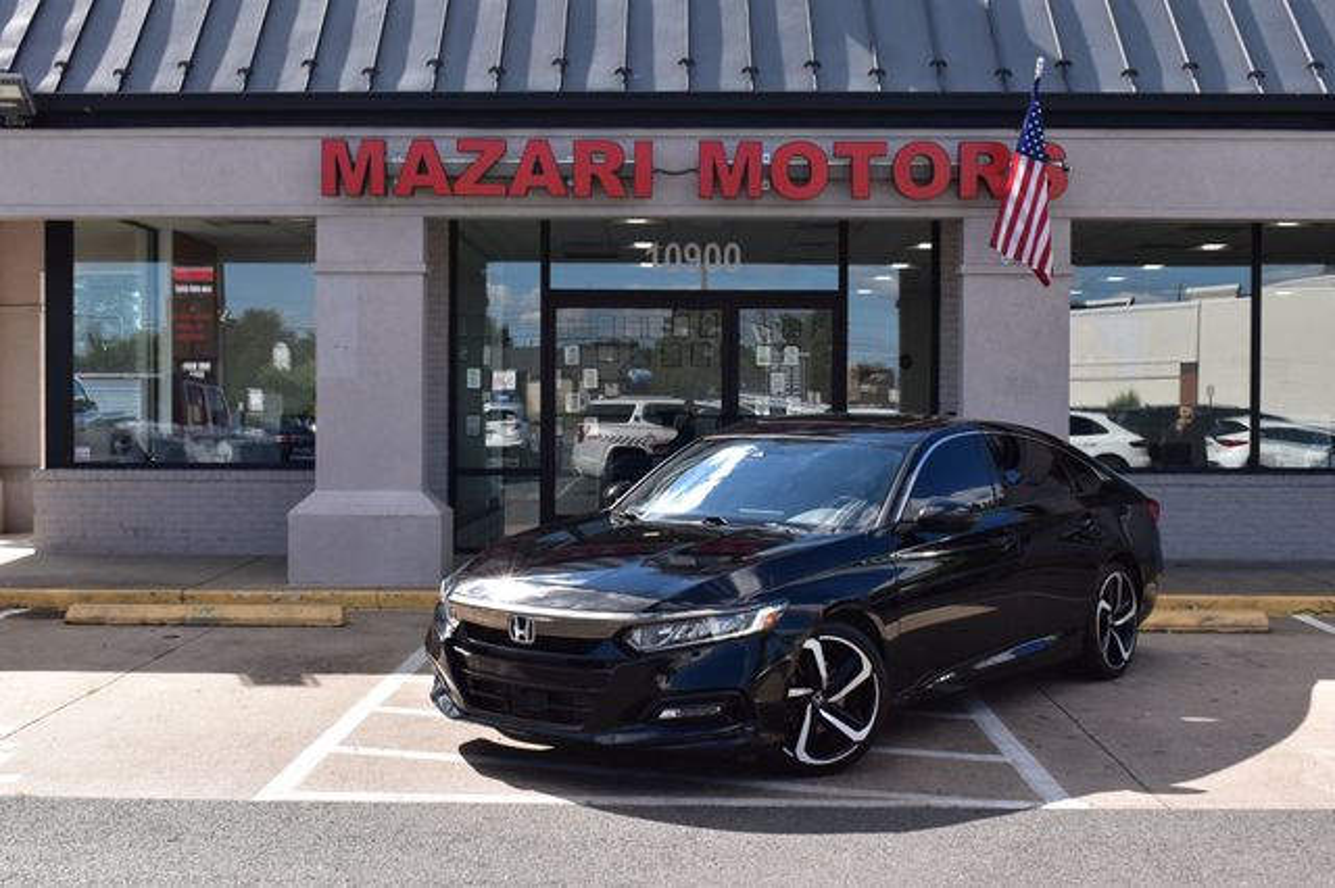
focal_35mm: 46
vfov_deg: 28.9
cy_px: 444
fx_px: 1723
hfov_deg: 42.3
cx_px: 668
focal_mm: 31
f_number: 11
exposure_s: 1/400
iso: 400
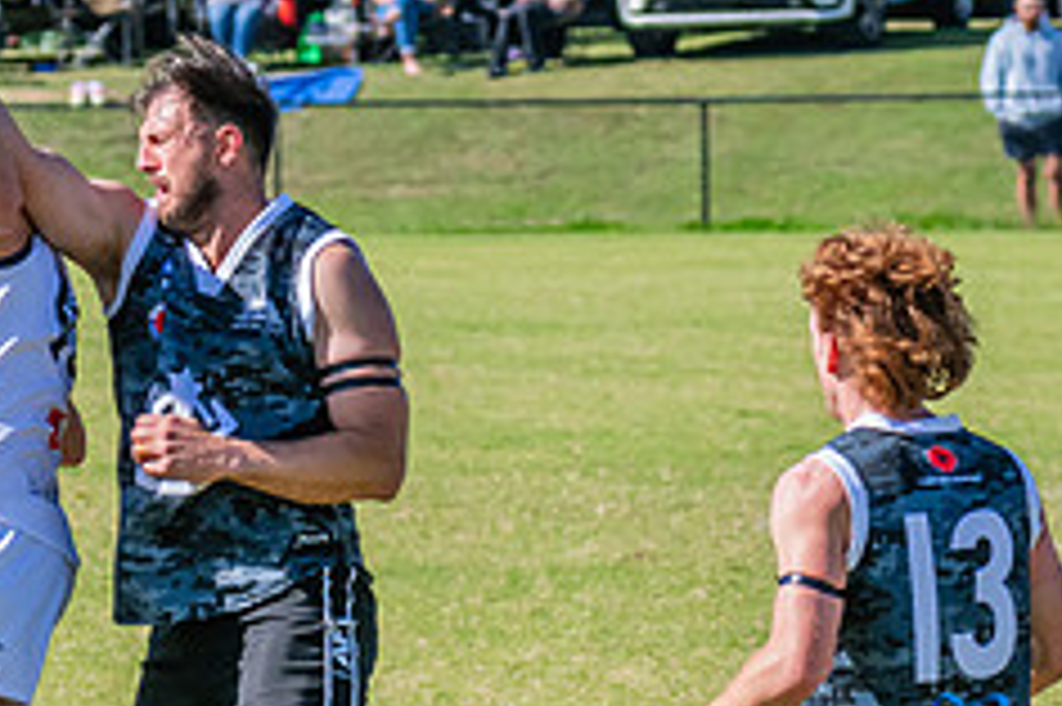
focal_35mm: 674
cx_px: 110
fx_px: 19868
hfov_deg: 3.1
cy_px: 486
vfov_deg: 2.0
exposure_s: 1/1250
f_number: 14
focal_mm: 240
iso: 1600
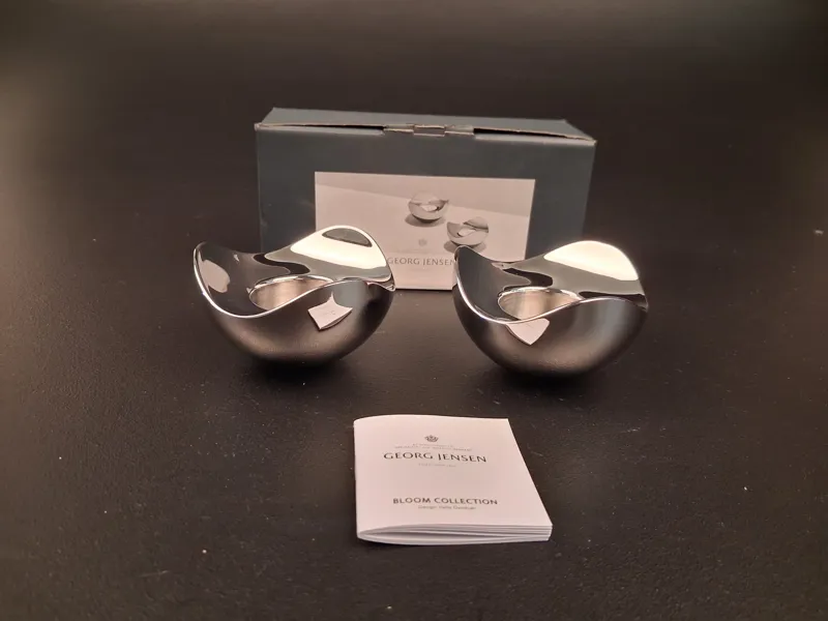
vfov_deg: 51.4
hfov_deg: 65.3
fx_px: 646
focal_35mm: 27
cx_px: 414
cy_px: 310
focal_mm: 4
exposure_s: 1/50
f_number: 1.8
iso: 400
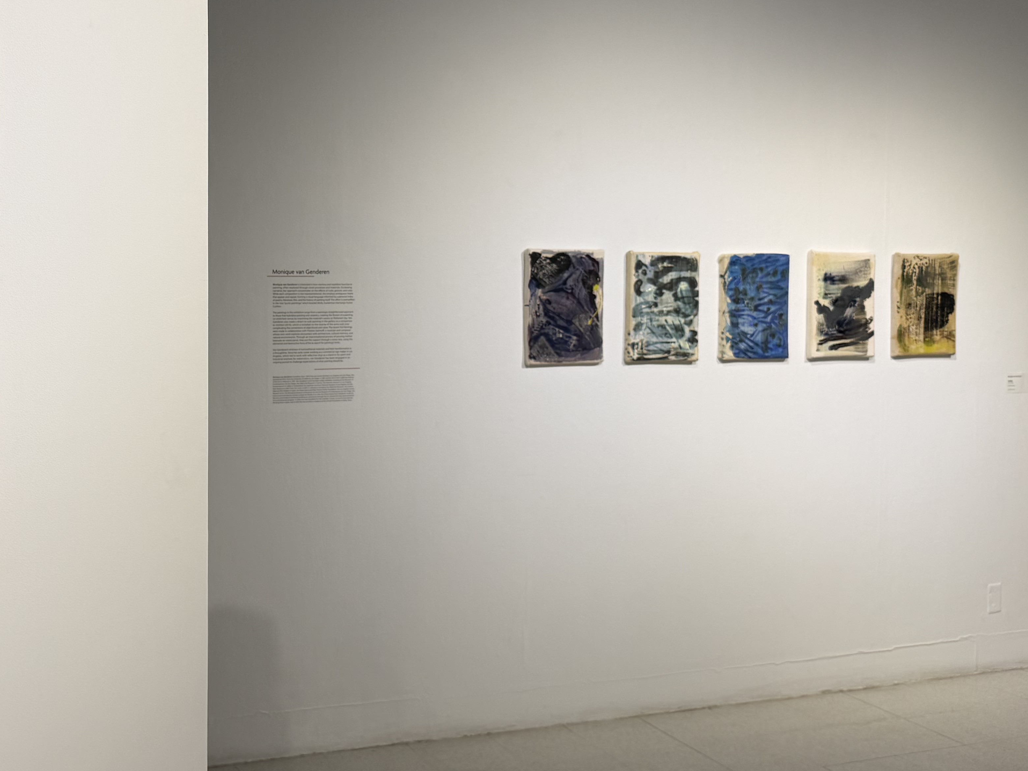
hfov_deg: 41.9
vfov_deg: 32.8
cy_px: 319
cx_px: 282
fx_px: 1307
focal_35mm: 44
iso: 64
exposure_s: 1/120
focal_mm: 6.76
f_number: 1.78
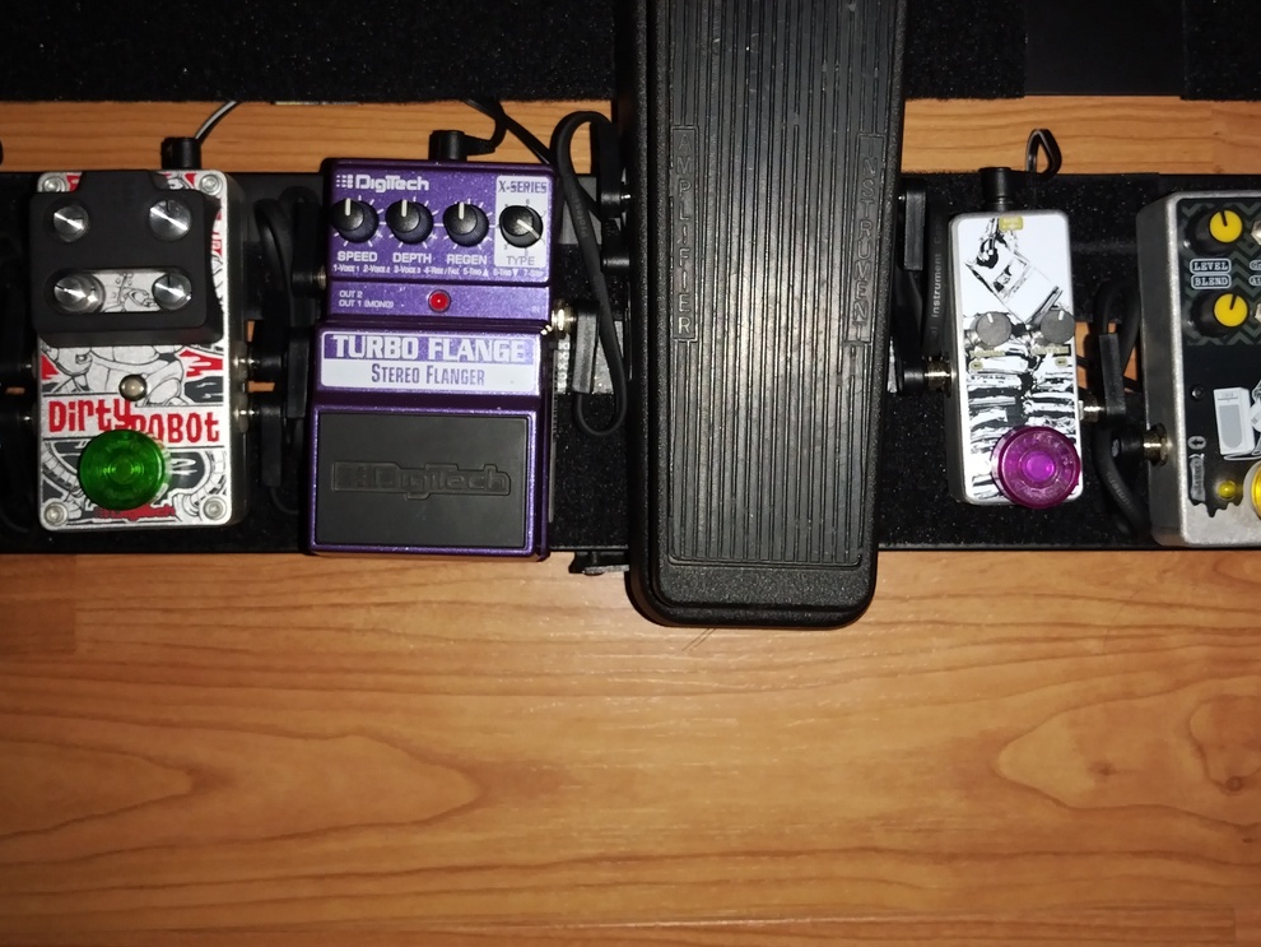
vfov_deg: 34.2
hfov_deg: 44.8
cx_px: 671
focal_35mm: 42
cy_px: 359
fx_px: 1530
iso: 374
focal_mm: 4.75
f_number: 1.8
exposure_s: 1/33.3
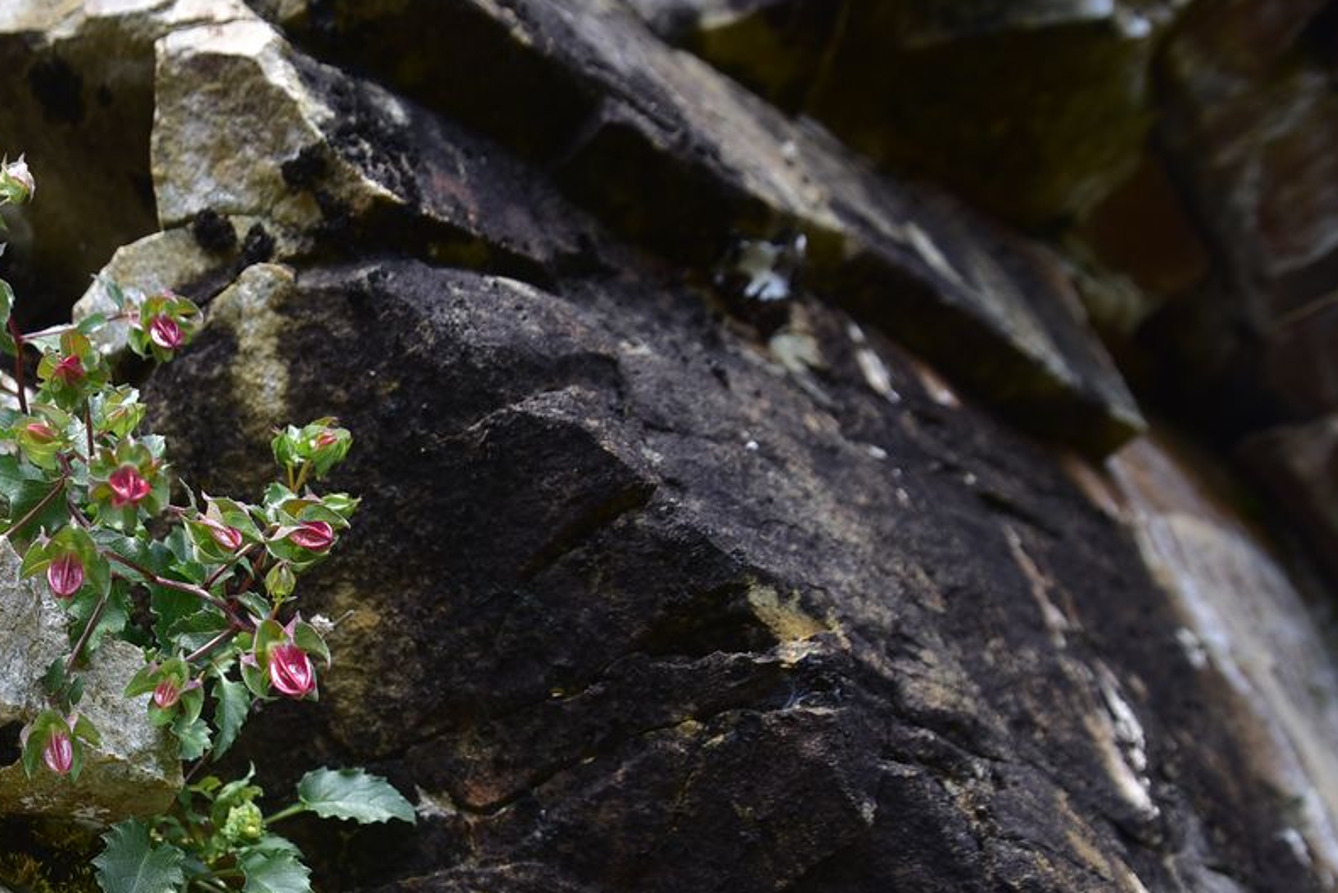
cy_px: 663
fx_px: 1896
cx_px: 290
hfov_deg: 37.6
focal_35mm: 51
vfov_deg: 26.2
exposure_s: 1/320
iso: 320
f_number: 5.6
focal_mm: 31
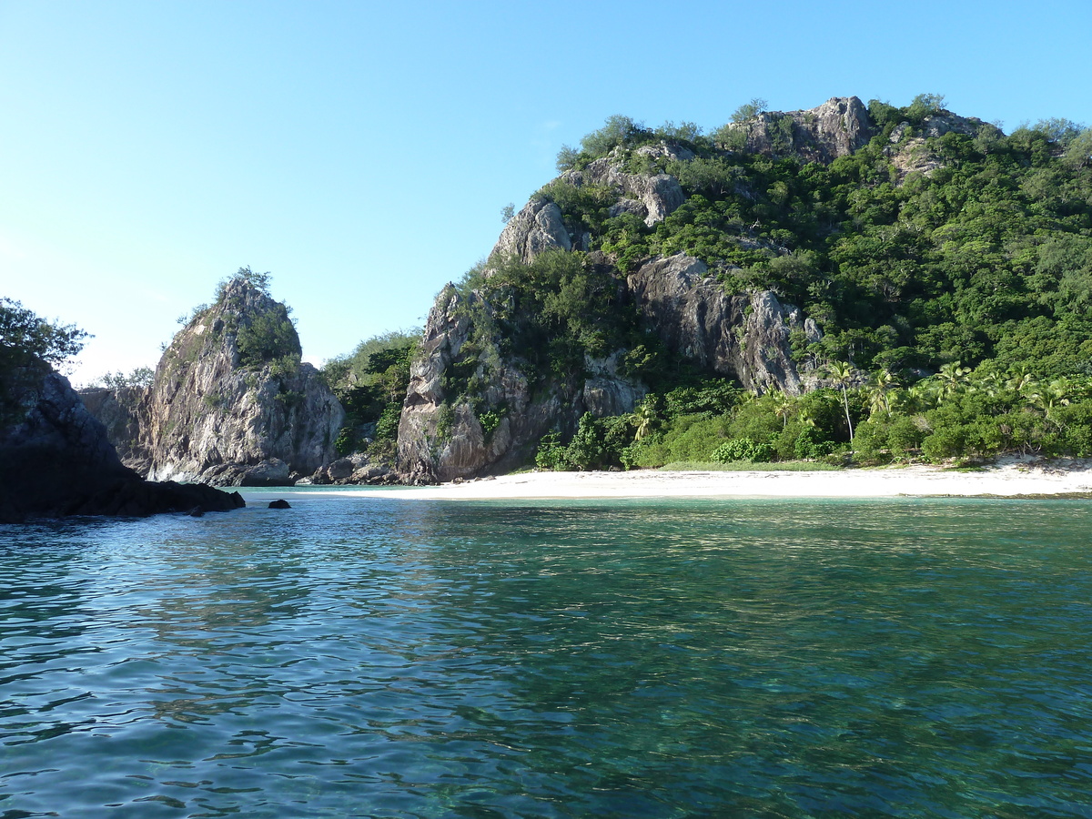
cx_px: 546
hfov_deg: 69.4
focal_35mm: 25
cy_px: 410
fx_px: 789
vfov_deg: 54.9
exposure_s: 1/200
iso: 80
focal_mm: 4.1
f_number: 4
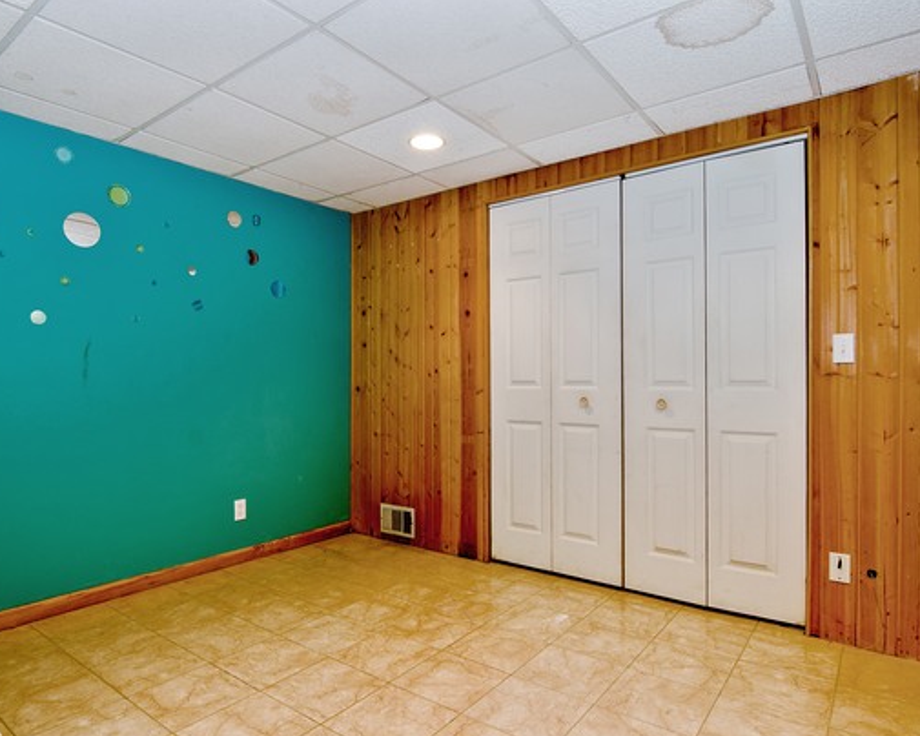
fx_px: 534
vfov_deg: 69.2
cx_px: 439
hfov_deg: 81.5
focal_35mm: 20
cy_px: 364
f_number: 8
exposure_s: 1
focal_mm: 11
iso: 200
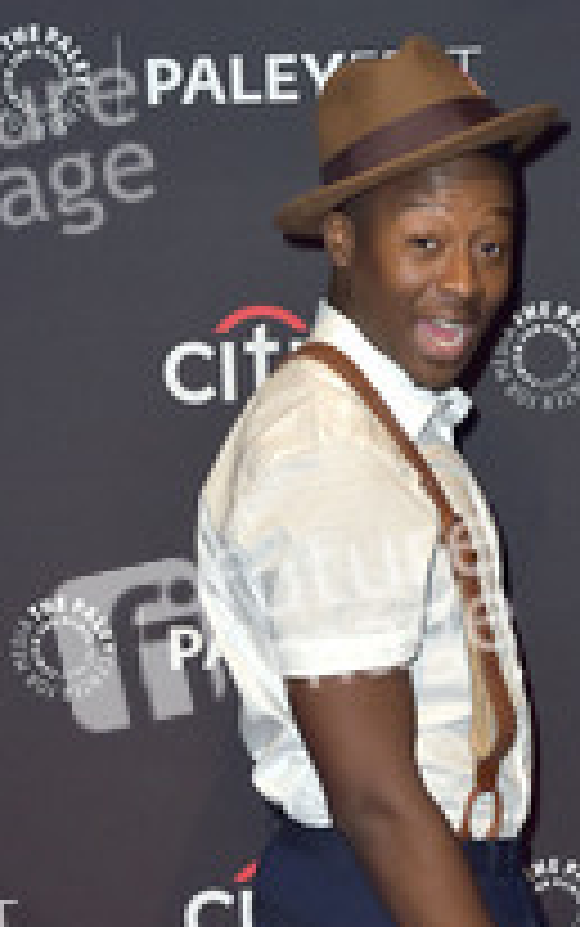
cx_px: 416
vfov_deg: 21.3
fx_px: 2399
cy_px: 850
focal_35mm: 95
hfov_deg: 13.7
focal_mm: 48
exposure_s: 1/320
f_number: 6.3
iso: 500
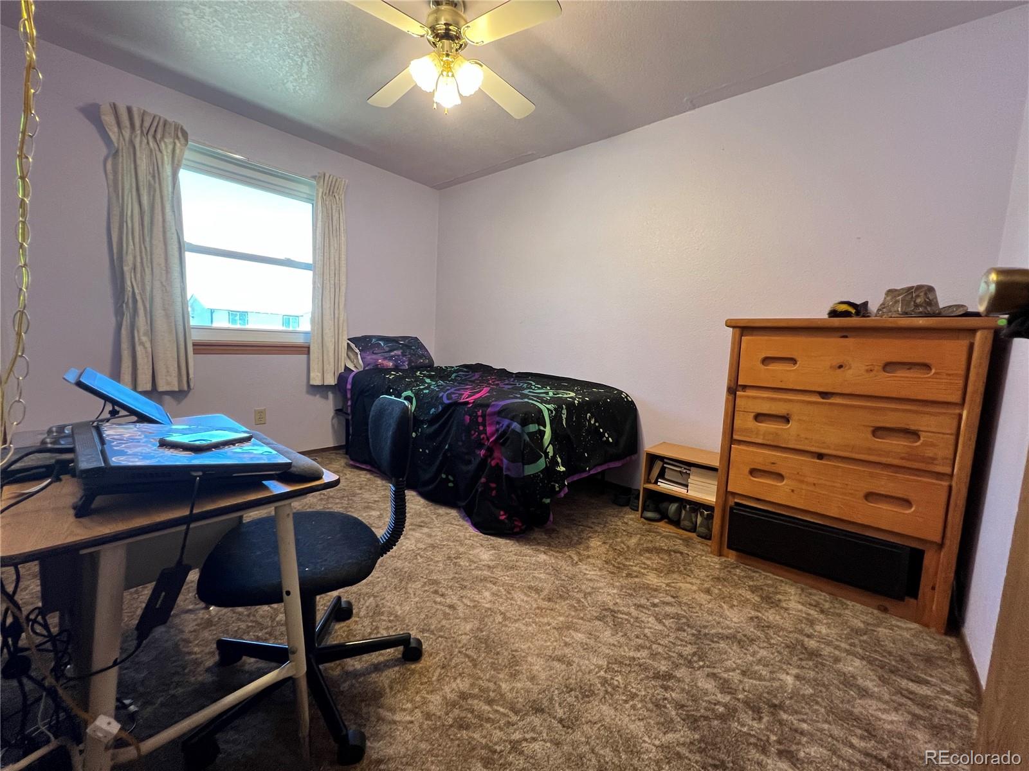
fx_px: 386
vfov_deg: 89.9
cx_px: 514
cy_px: 386
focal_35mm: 13
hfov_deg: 106.2
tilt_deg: -6.0
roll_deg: -2.0
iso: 200
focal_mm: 1.57
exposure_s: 1/60
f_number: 1.8
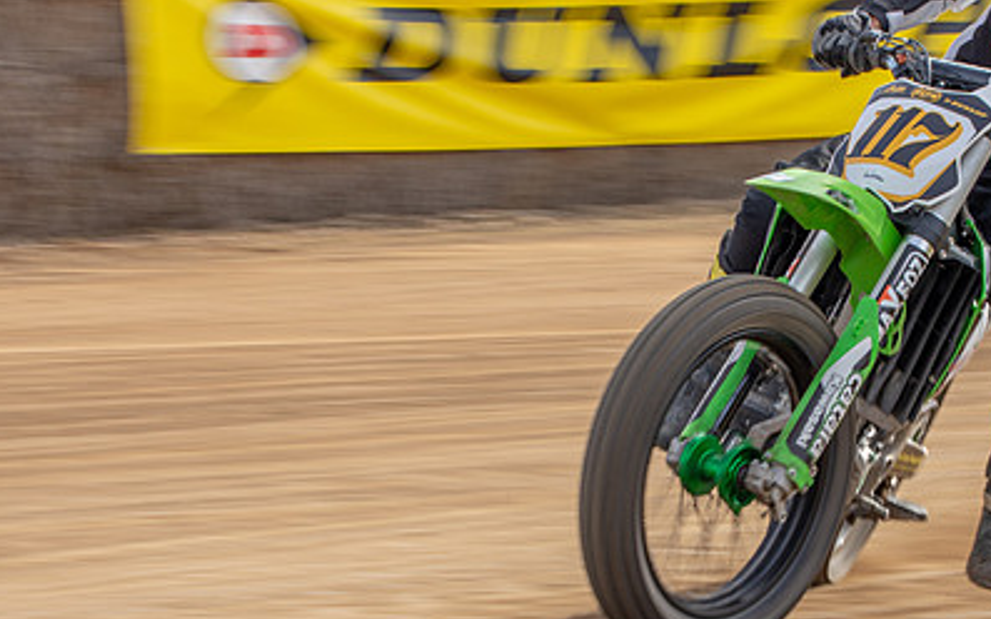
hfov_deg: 11.0
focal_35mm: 191
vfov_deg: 6.9
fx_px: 5158
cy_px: 296
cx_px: 688
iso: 100
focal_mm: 70
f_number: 11
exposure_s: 1/100
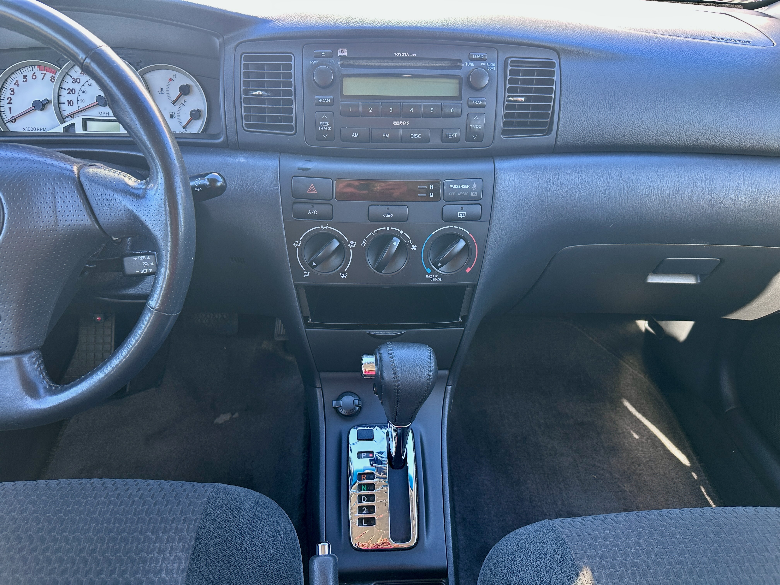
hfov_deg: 71.6
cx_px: 390
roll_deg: -1.9
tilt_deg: -30.6
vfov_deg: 56.8
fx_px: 541
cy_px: 292
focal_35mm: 24
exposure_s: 1/121
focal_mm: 6.86
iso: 100
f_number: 1.78
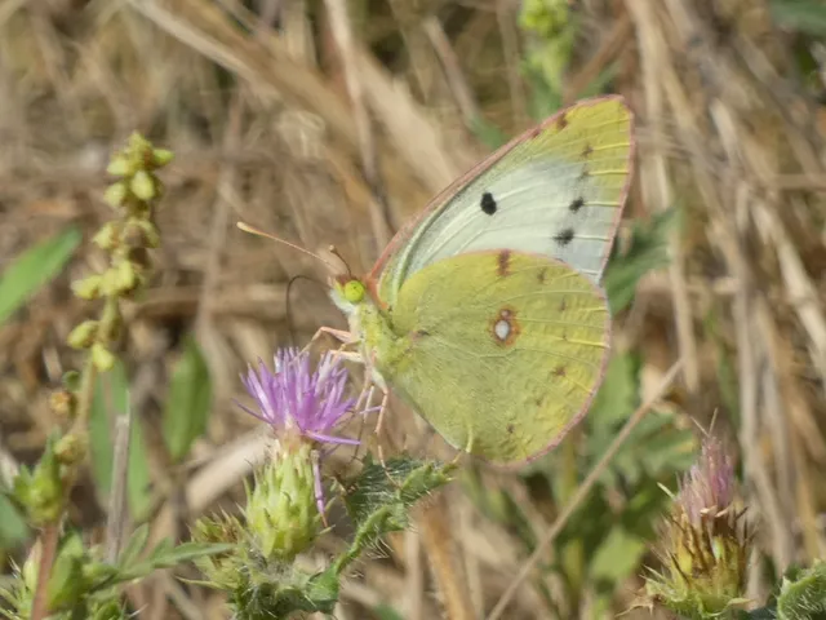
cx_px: 413
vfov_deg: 2.5
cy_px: 310
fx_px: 13935
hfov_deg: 3.4
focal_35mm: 584
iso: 80
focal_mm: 104.7
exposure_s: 1/200
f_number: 5.6
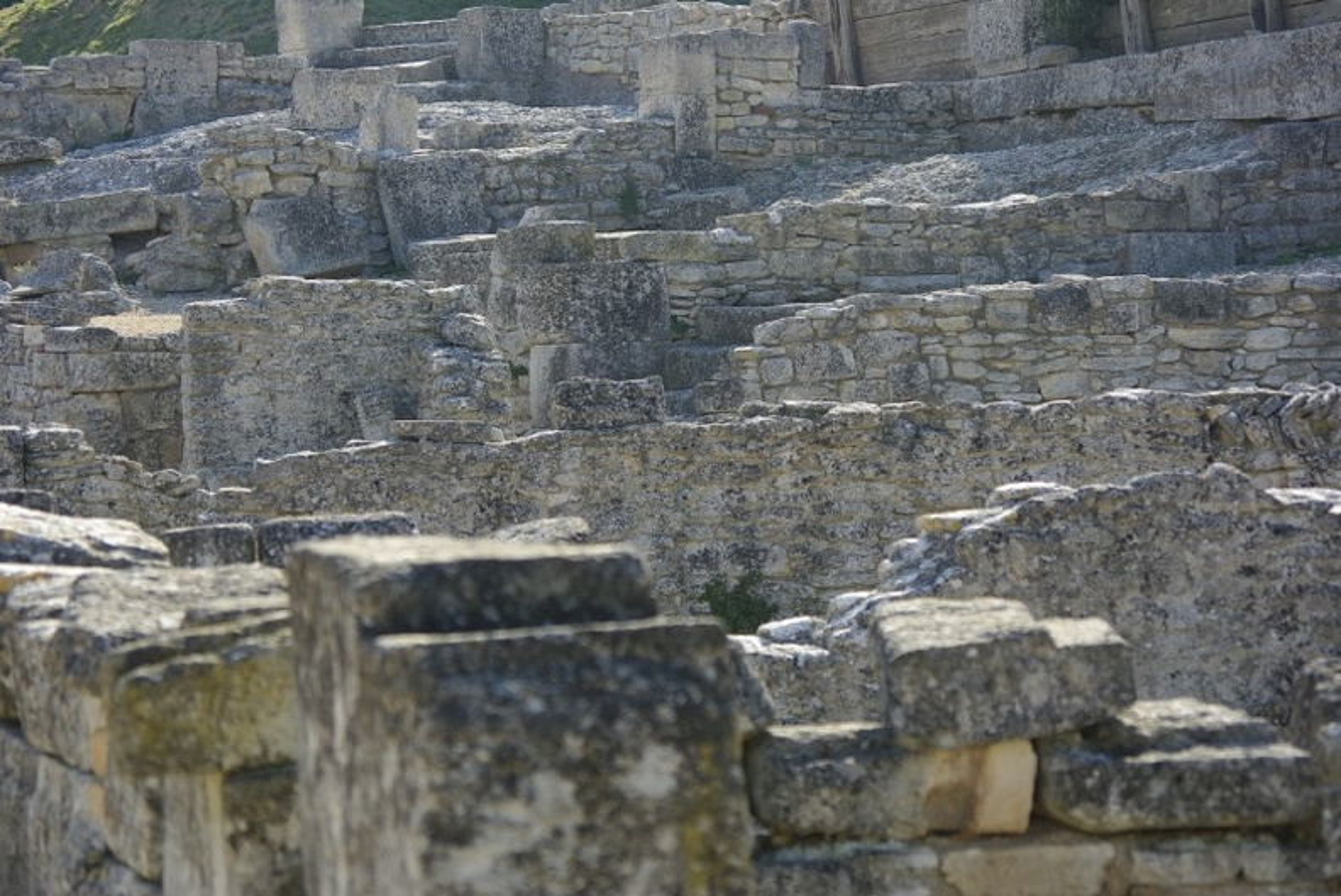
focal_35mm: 142
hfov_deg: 14.4
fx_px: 5292
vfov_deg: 9.7
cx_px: 670
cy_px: 448
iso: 100
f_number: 6.3
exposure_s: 1/160
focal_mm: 95
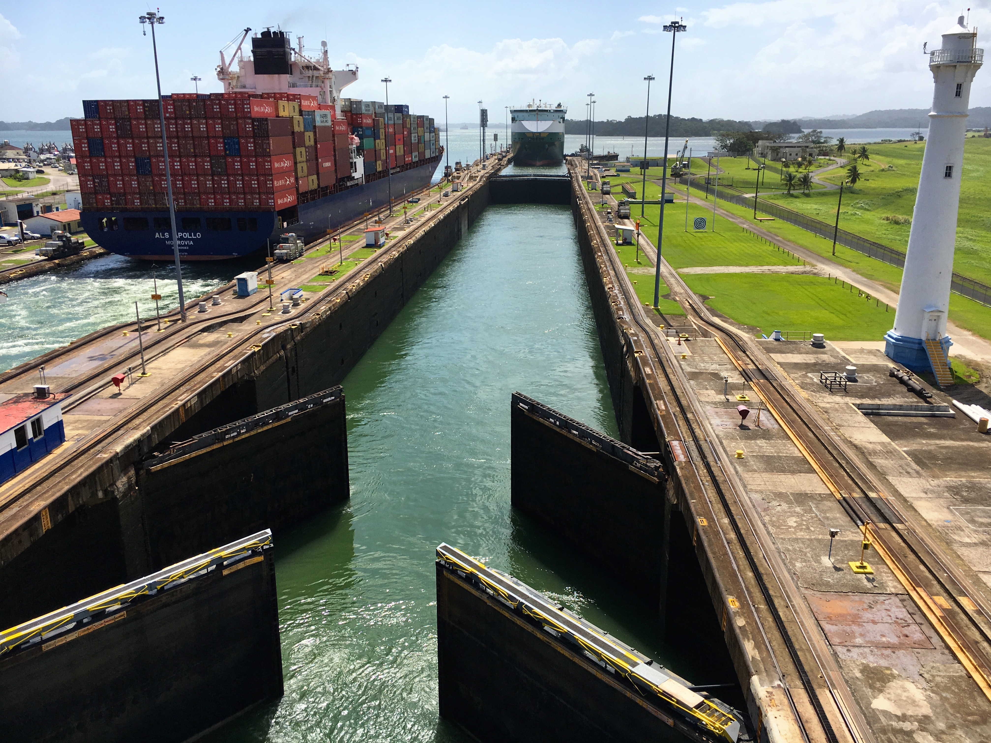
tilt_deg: -14.5
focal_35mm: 29
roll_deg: +0.7
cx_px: 496
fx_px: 830
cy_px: 372
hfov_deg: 61.7
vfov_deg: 48.2
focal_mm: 4.15
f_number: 2.2
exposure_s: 1/2404
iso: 25
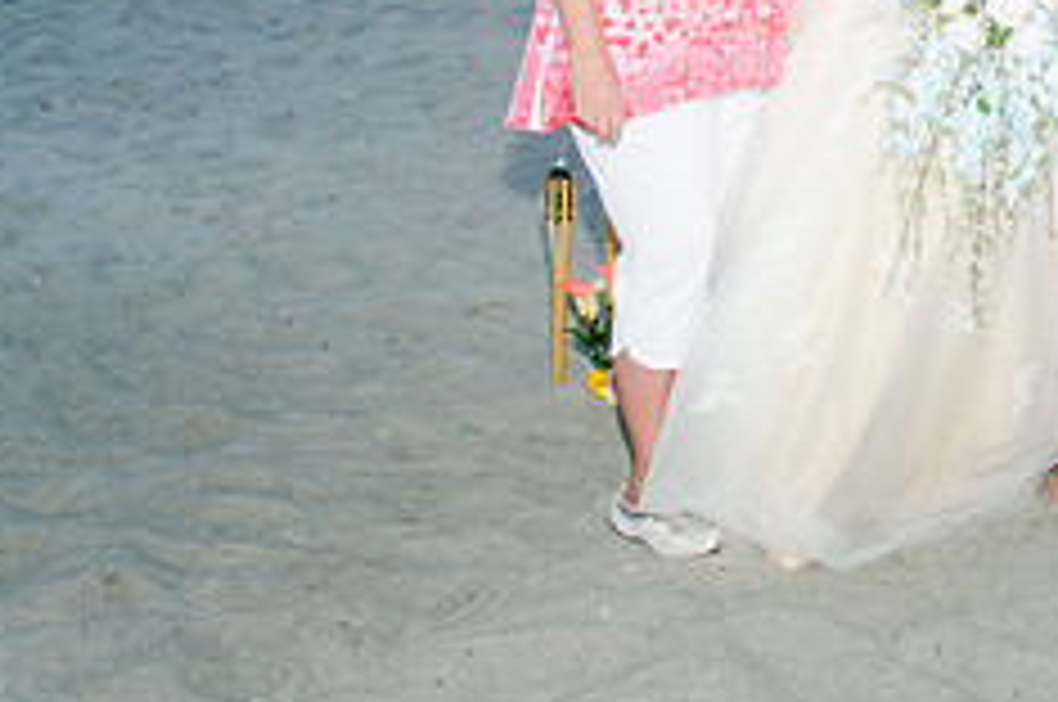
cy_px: -135
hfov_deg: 26.3
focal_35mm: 74
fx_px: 2172
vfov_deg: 17.5
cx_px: 986
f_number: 5.6
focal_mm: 20
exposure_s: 1/80
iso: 100
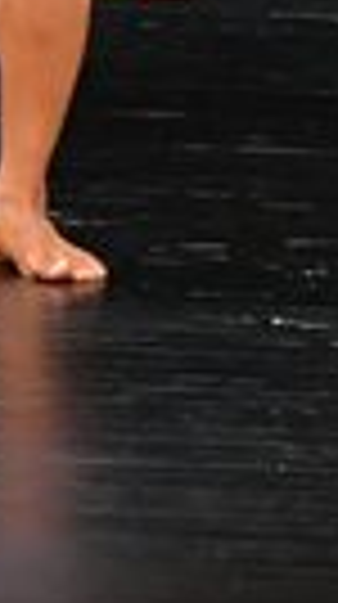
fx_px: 19576
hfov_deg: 1.0
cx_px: -52
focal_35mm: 1224
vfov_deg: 1.8
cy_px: -297
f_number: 5.6
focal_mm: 135
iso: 3200
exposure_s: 1/400
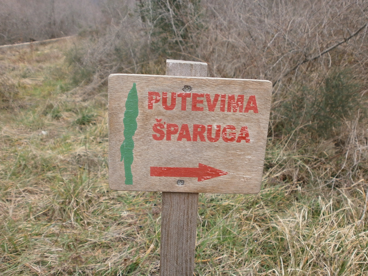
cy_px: 138
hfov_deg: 56.8
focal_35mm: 32
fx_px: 340
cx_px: 184
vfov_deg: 44.2
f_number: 3.1
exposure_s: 1/250
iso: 125
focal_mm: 5.8
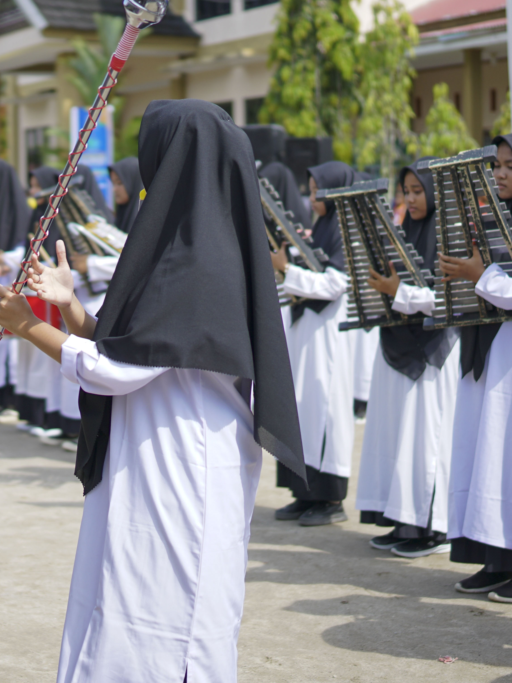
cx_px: 89
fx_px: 1735
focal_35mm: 88
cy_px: 292
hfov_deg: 16.6
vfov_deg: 22.2
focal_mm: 35
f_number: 1.4
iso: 100
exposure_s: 1/8000
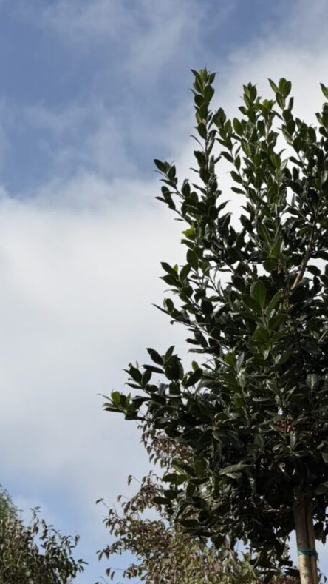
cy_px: 466
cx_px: 287
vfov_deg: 37.8
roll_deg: +0.7
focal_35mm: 53
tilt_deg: +18.0
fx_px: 819
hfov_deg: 22.2
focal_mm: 6.76
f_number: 1.78
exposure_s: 1/5714
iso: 80
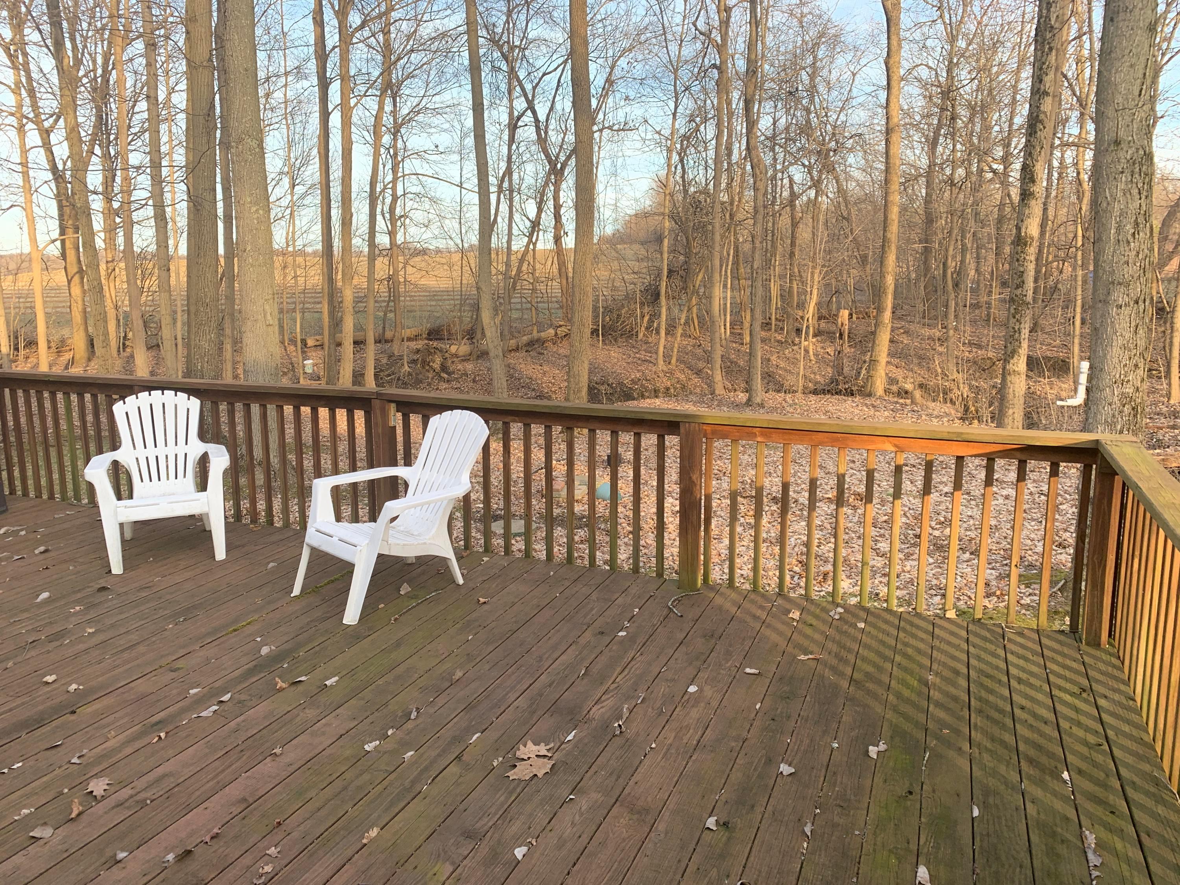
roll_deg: -1.9
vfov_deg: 53.1
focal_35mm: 26
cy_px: 442
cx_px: 590
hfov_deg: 67.3
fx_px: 886
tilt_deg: -10.3
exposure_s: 1/248
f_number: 1.8
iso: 25
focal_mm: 4.25
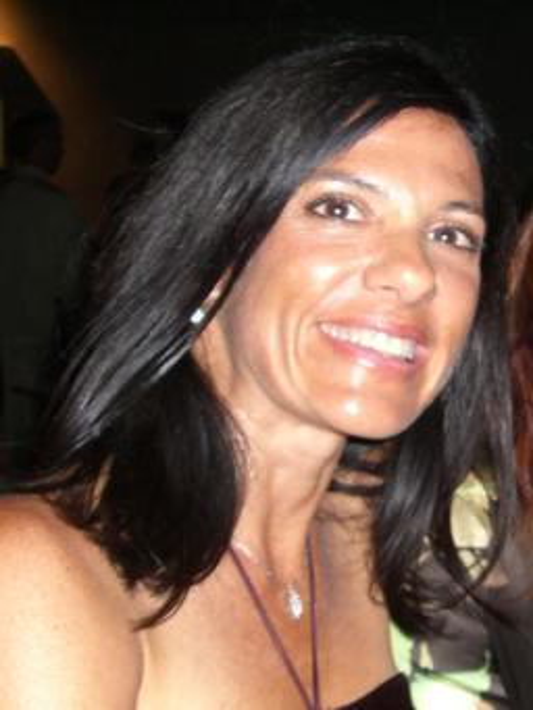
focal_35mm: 38
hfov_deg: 37.7
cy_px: 355
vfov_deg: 49.0
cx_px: 266
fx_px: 780
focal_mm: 6.2
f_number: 2.7
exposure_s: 1/60
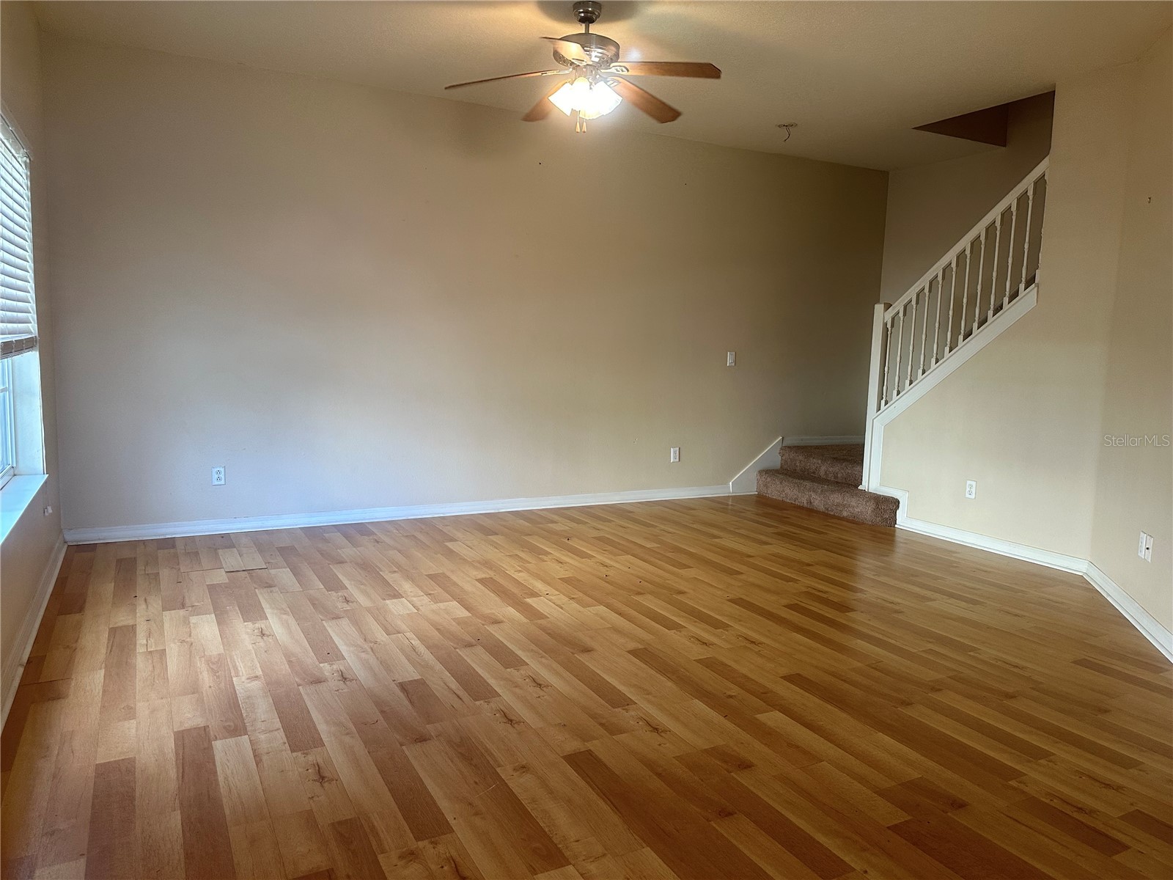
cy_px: 440
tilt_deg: -5.4
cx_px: 586
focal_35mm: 24
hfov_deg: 71.6
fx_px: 813
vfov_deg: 56.8
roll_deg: -2.0
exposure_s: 1/120
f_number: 1.78
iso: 200
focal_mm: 6.86
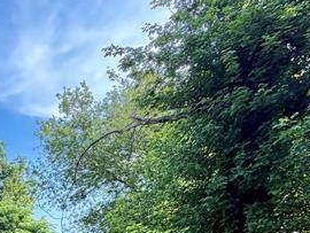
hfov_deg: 29.5
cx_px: -87
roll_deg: +0.3
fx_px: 475
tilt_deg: -2.5
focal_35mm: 53
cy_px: 359
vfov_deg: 22.2
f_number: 2.2
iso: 50
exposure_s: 1/502
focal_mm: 2.22
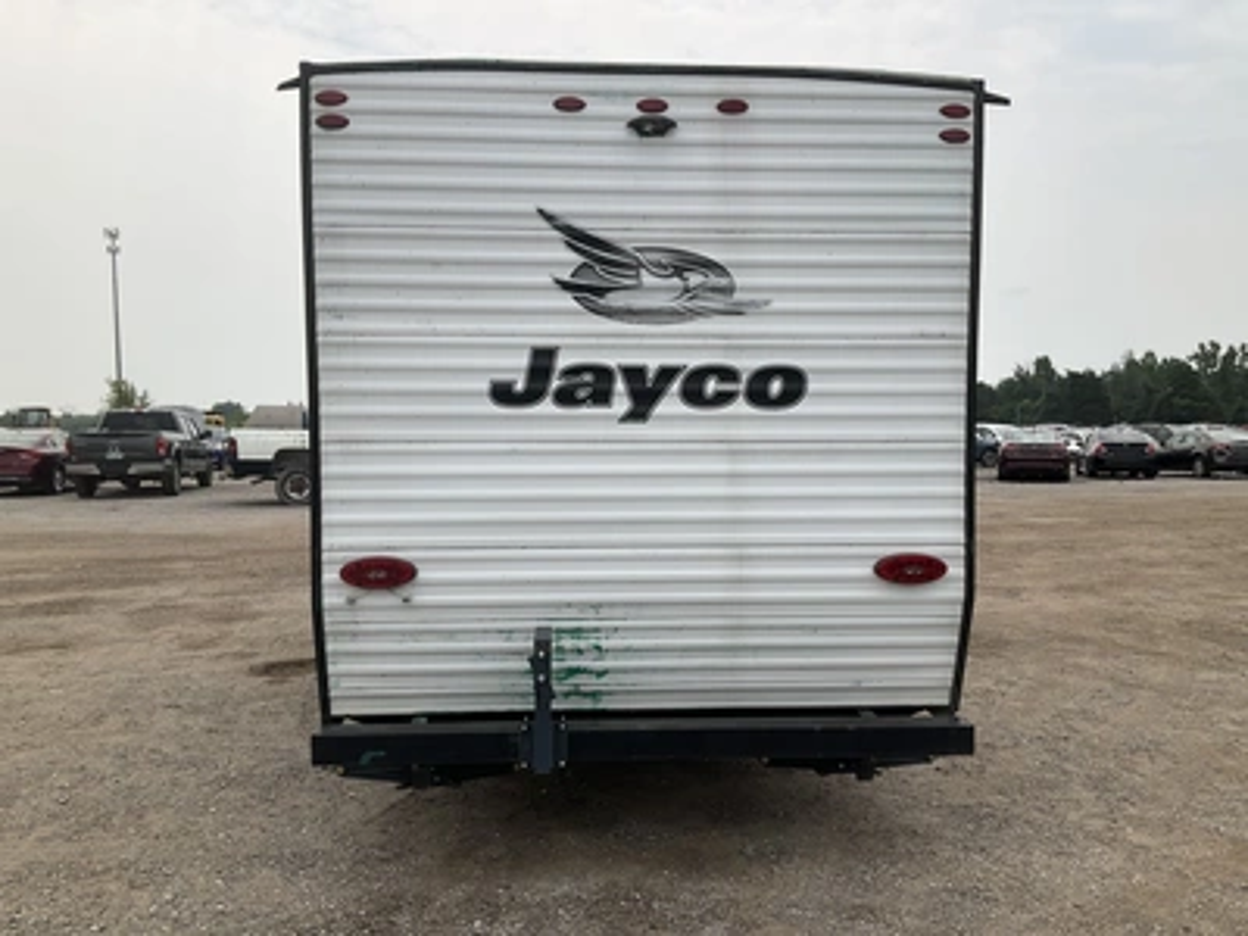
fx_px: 1046
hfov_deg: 61.7
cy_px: 468
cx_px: 624
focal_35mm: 29
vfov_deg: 48.2
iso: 25
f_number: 1.8
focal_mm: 3
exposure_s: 1/2427
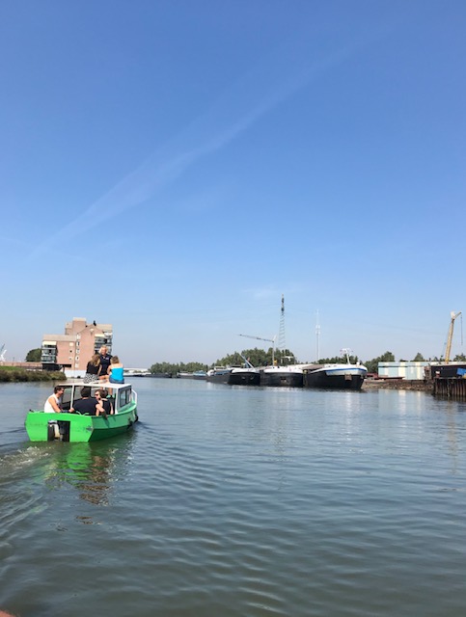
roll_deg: +2.6
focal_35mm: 28
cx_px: 233
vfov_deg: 63.3
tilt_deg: +9.0
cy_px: 308
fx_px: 501
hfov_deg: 49.9
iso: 20
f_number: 1.8
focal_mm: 3.99
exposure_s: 1/2740
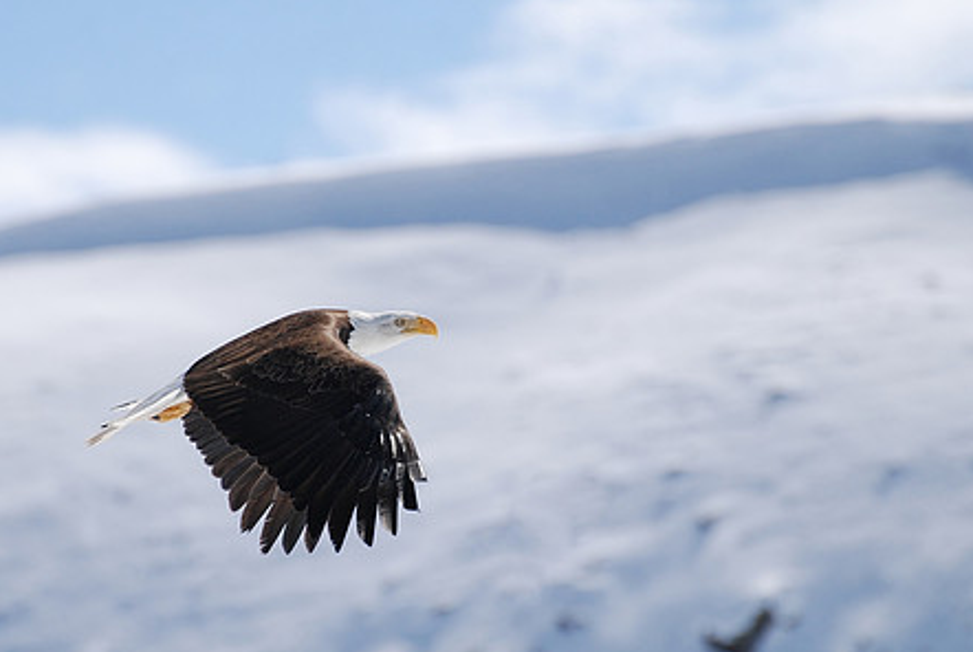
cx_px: 370
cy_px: 408
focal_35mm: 590
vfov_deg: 2.3
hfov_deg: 3.5
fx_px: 15967
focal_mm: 300
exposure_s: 1/2500
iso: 400
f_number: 6.3
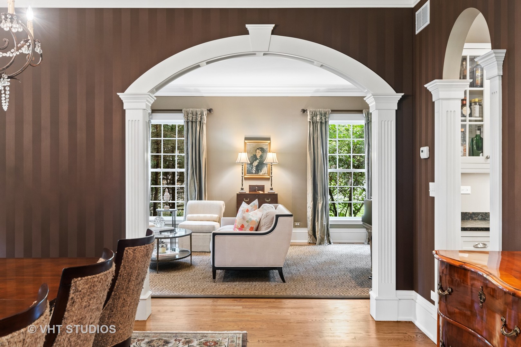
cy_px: 174
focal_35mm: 36
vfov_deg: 36.9
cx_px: 260
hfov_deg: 53.1
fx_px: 521
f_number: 8
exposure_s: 2.5
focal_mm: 24
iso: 200
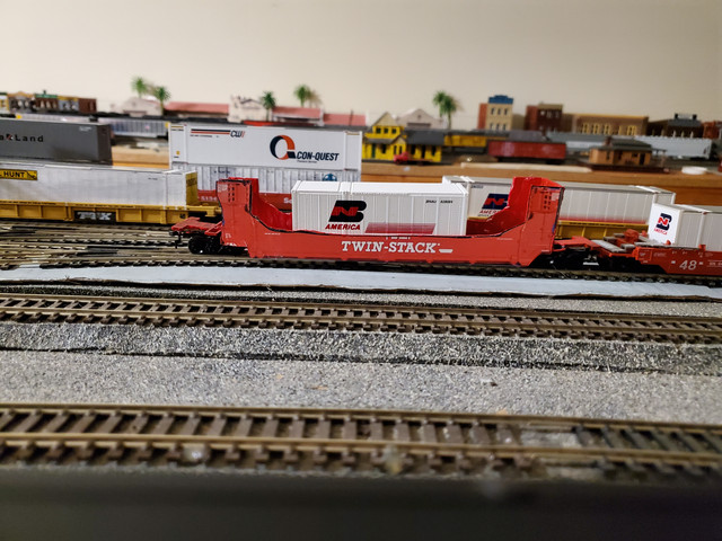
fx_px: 542
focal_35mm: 26
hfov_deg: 67.3
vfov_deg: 53.1
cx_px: 361
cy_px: 270
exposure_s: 1/39
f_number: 1.5
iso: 640
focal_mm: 4.3
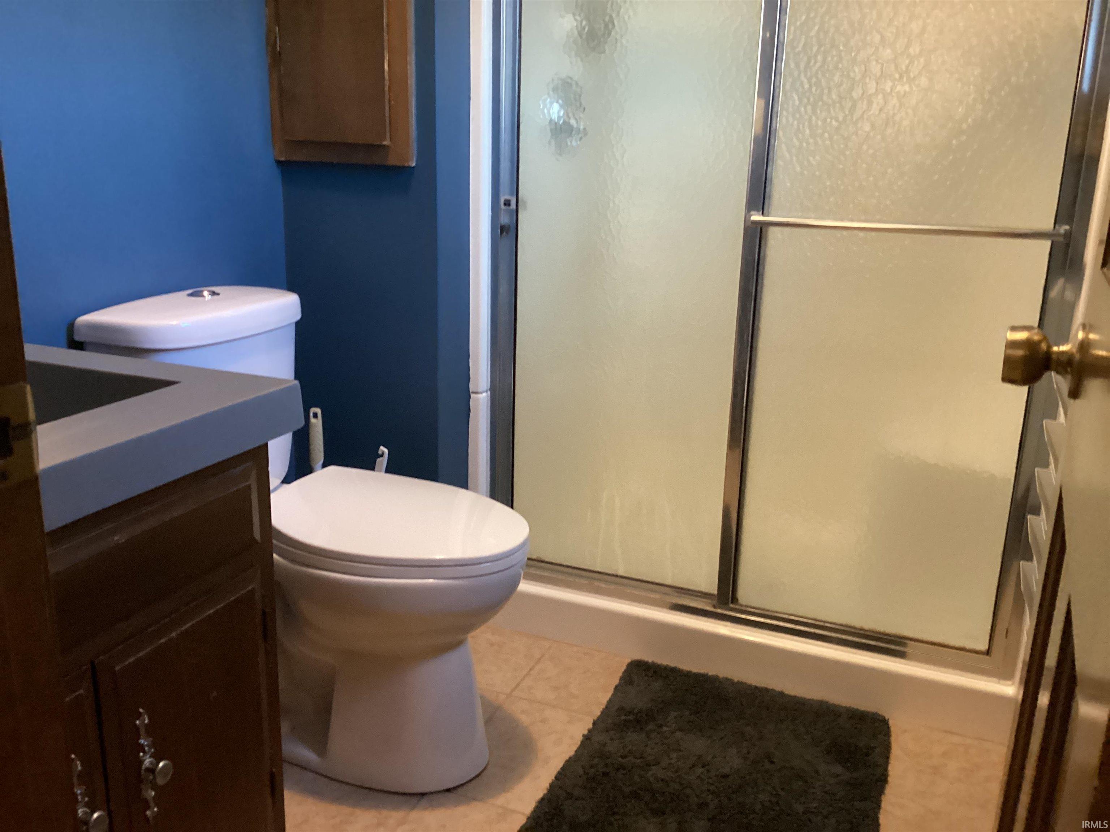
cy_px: 416
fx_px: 994
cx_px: 555
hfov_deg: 58.4
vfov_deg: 45.4
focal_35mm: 31
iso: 500
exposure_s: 1/30
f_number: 2.4
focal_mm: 3.3
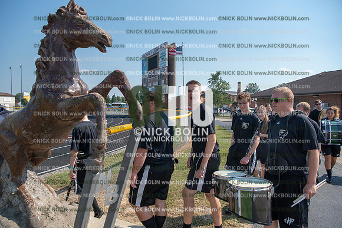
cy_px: 114
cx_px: 171
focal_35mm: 24
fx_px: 228
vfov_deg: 53.2
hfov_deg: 73.7
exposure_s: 1/1600
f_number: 5.6
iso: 200
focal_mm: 24
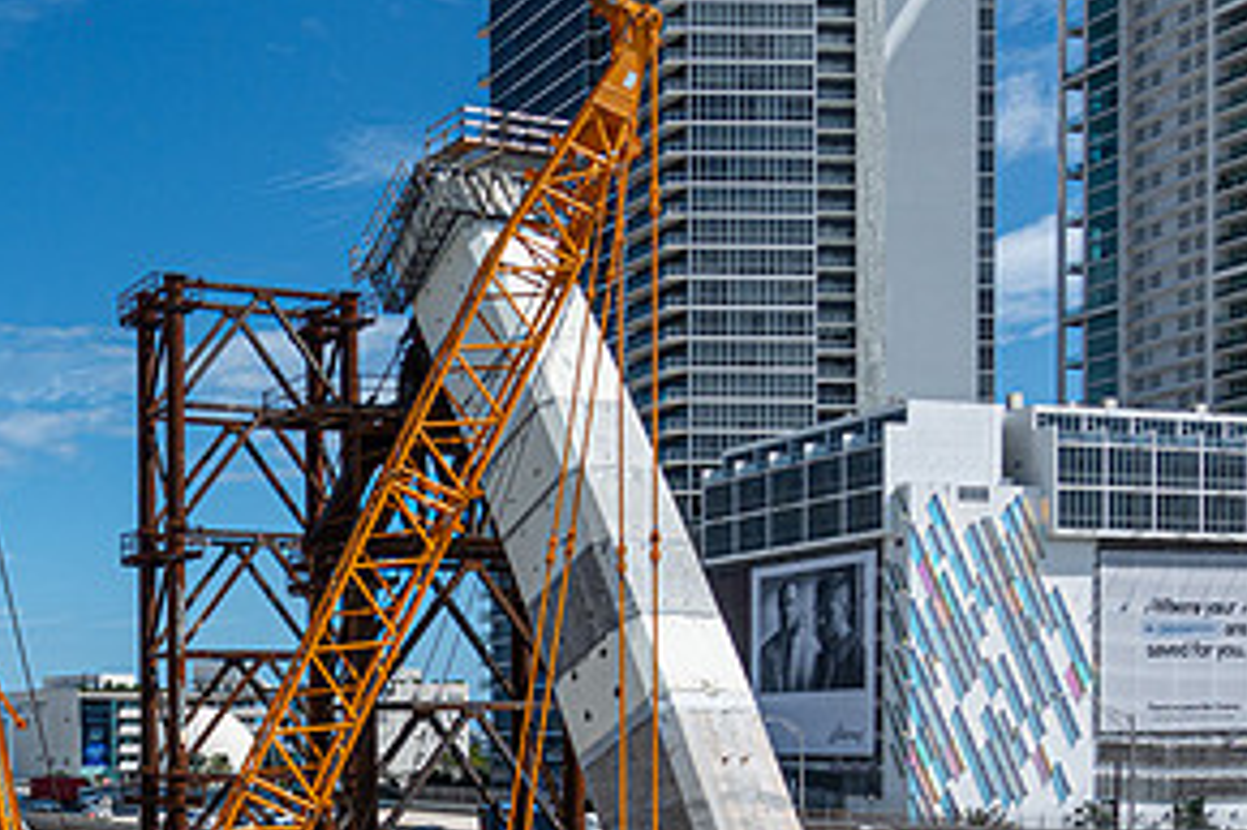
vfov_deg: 26.9
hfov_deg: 38.1
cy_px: 772
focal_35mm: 48
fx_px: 1662
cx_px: 103
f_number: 4
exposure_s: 1/200
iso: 125
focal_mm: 8.8
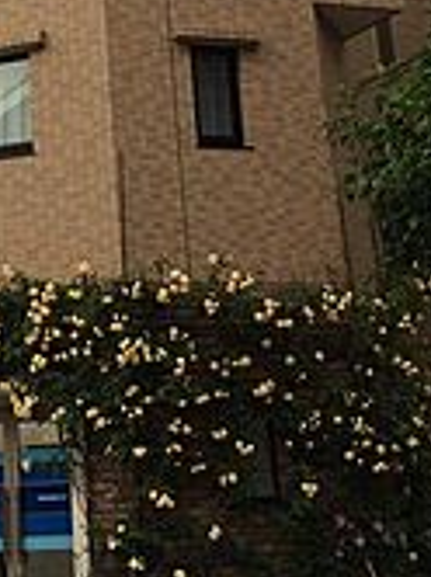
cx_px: 24
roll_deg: +3.5
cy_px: -56
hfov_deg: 17.2
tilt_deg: +20.3
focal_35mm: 84
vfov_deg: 22.1
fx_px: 1398
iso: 32
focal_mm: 4.15
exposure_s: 1/132
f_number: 2.2
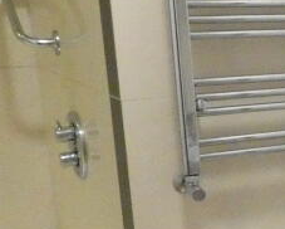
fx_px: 743
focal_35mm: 88
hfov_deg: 18.5
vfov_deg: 17.3
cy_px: 195
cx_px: 462
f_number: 2.8
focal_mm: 3.6
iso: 1600
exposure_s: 1/250
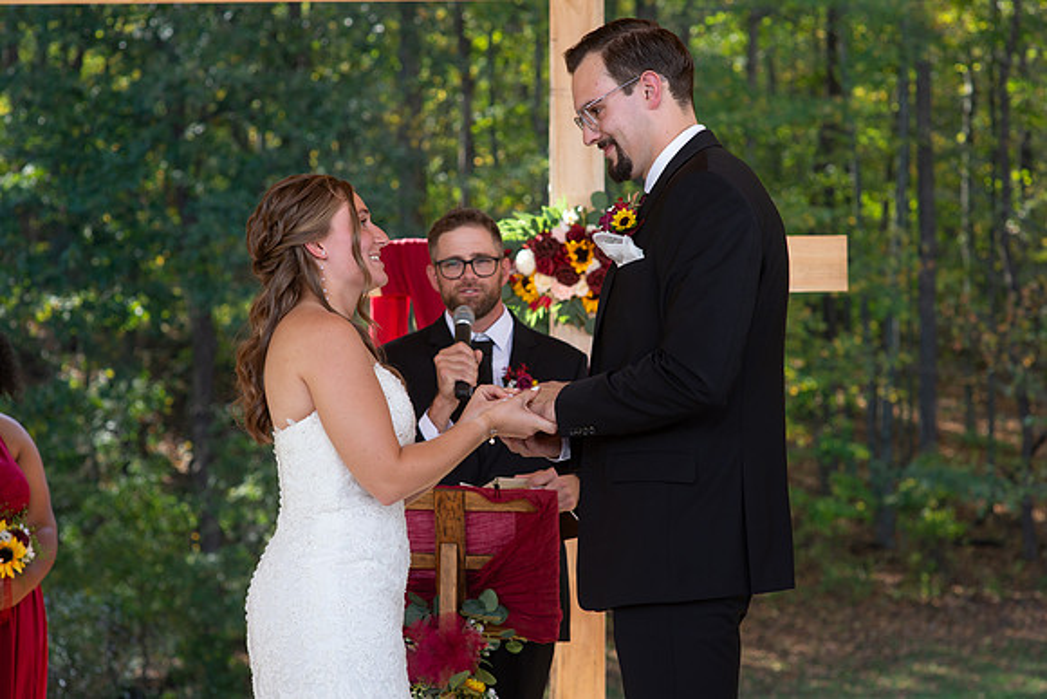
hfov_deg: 20.1
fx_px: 2949
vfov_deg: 13.5
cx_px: 502
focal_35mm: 101
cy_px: 377
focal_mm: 85
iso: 400
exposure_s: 1/320
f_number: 5
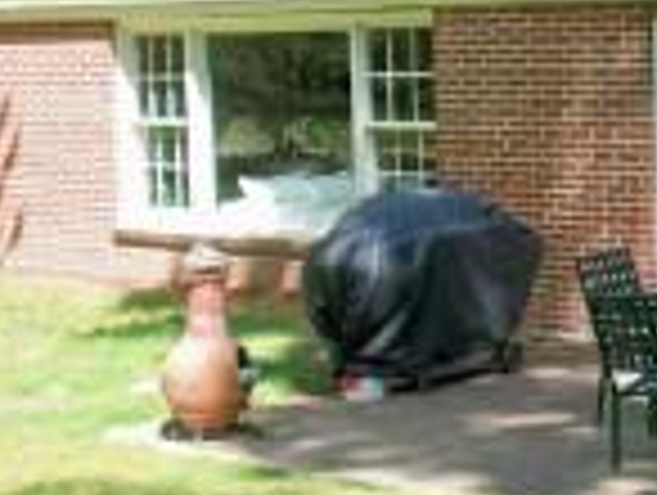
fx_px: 1977
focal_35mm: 104
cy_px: 76
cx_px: 634
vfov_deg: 14.2
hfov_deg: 18.4
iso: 64
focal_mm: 6.3
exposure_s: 1/100
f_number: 3.9
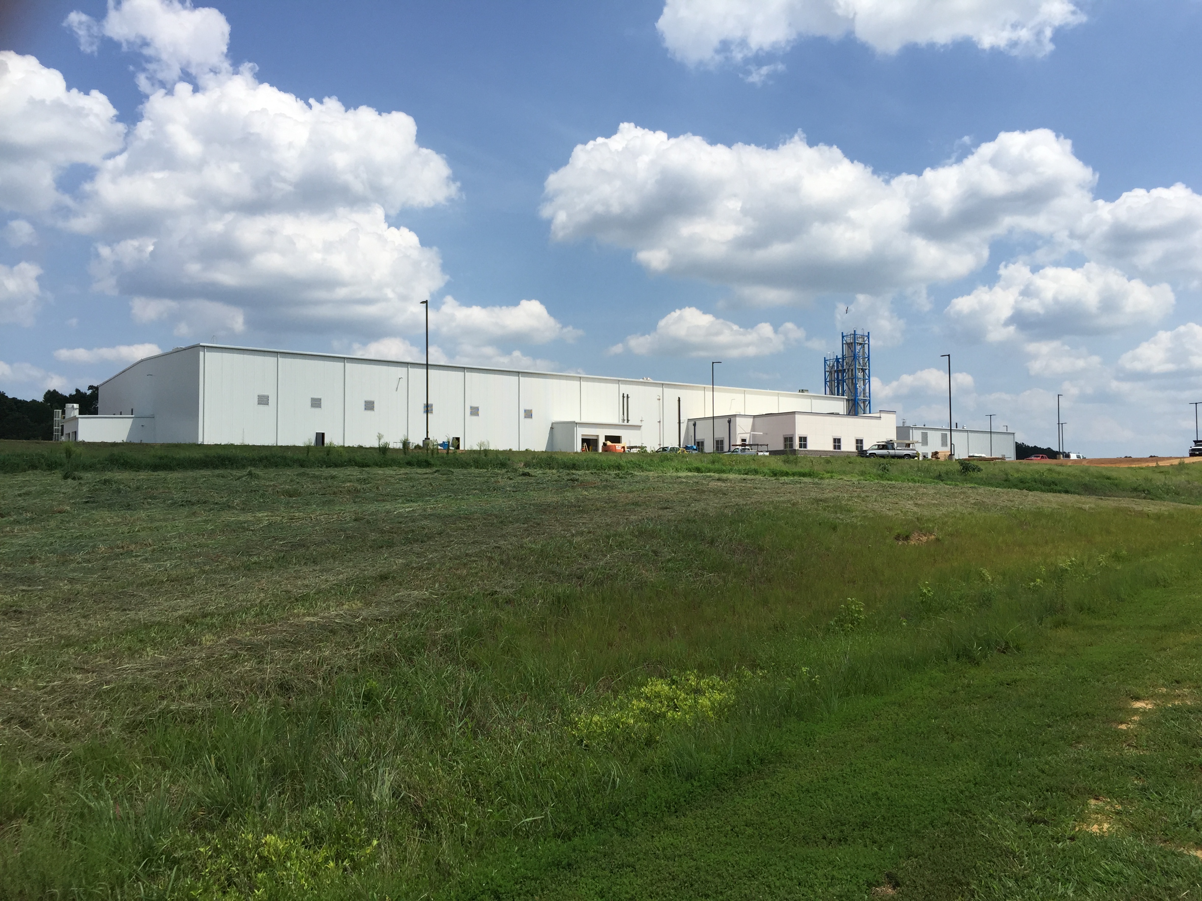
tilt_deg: +2.3
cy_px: 450
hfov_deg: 61.7
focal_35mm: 29
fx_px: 1007
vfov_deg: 48.2
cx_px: 601
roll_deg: -0.5
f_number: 2.2
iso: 32
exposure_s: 1/3049
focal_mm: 4.15
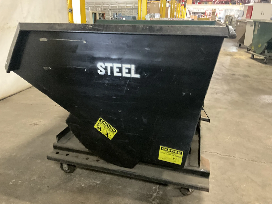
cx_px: 136
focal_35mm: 29
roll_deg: +0.0
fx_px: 228
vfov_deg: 48.2
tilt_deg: -19.7
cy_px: 102
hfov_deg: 61.7
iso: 500
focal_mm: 3
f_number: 1.8
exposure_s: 1/30
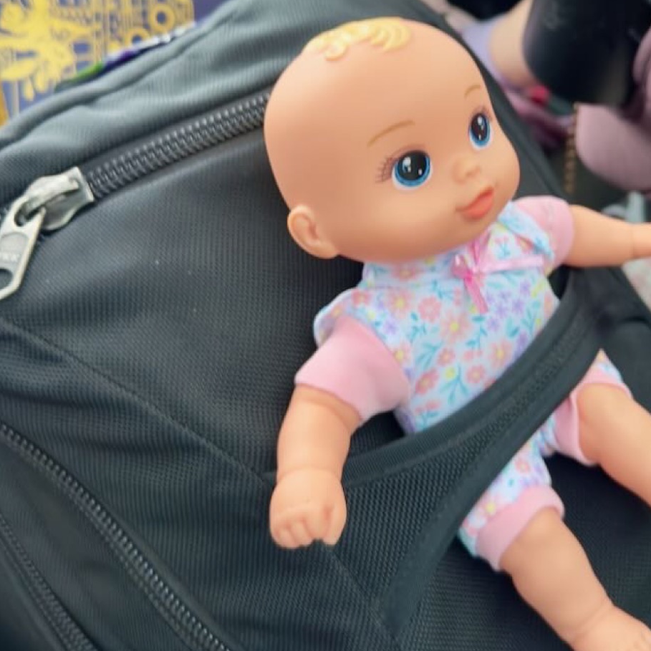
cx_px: 448
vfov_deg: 39.3
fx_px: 894
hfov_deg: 39.4
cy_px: 190
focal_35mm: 42
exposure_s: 1/96
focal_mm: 6.86
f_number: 1.78
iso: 125
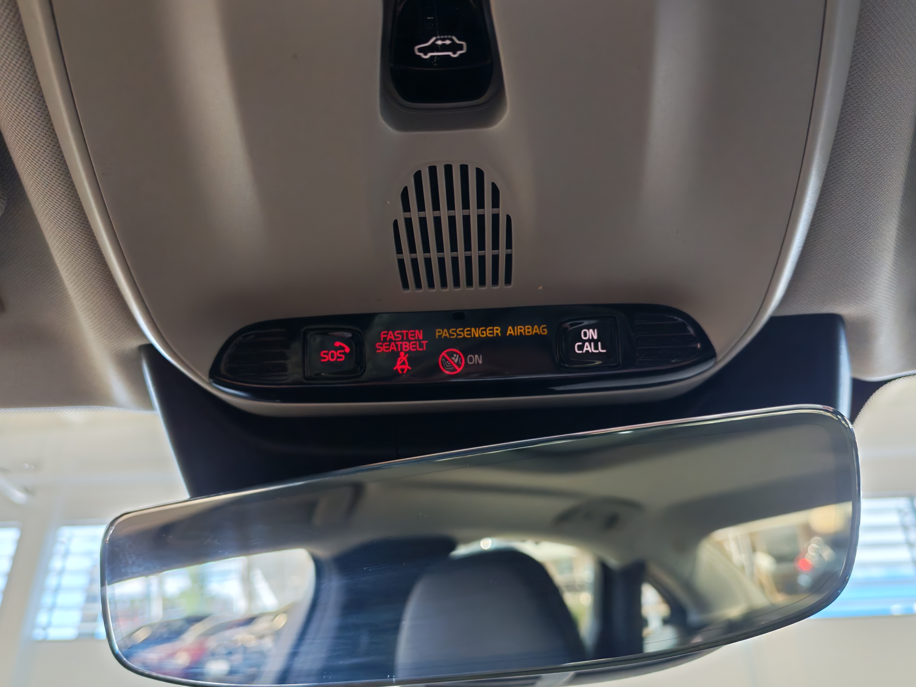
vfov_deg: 46.8
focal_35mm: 30
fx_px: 794
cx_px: 458
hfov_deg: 60.0
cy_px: 344
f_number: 1.9
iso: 526
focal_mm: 6.12
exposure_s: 1/100
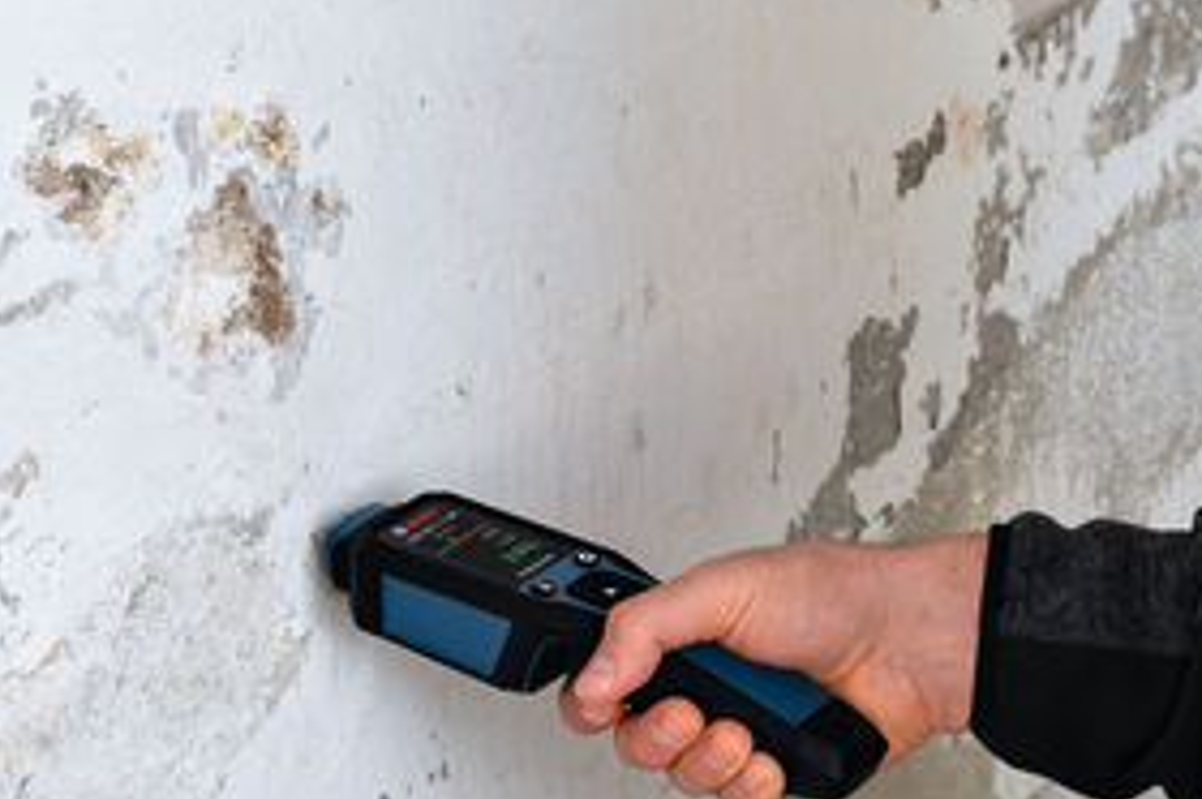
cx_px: 1163
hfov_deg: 16.4
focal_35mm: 123
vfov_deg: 11.0
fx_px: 4102
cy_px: -6
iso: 640
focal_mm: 43
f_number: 6.3
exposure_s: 1/125
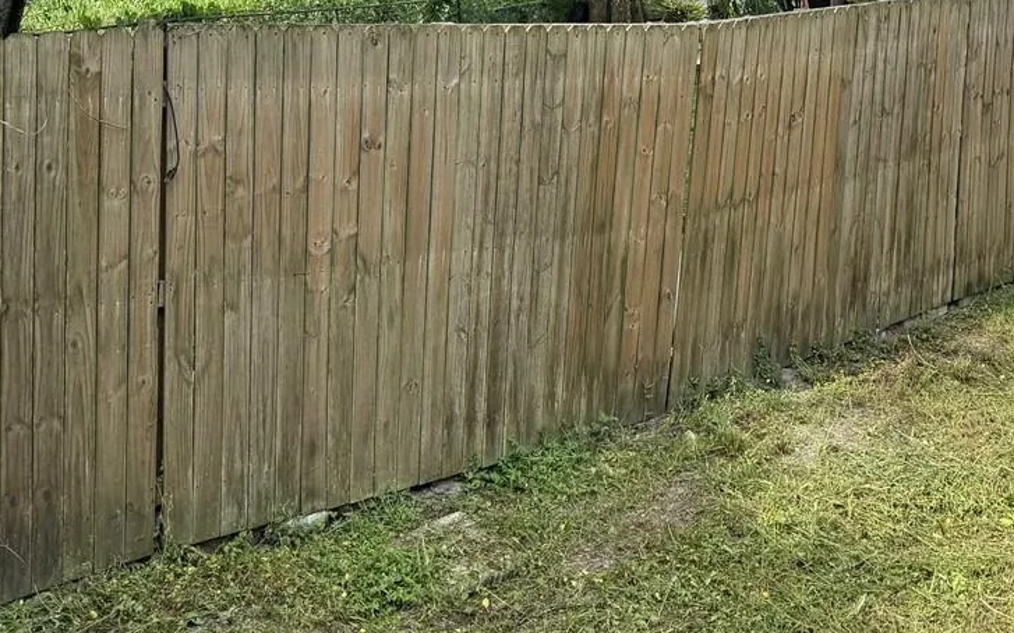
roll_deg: +0.6
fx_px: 1547
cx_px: 777
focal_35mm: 56
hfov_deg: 35.4
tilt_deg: +1.4
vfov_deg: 21.6
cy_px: -103
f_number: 1.78
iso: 80
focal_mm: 6.76
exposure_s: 1/2331
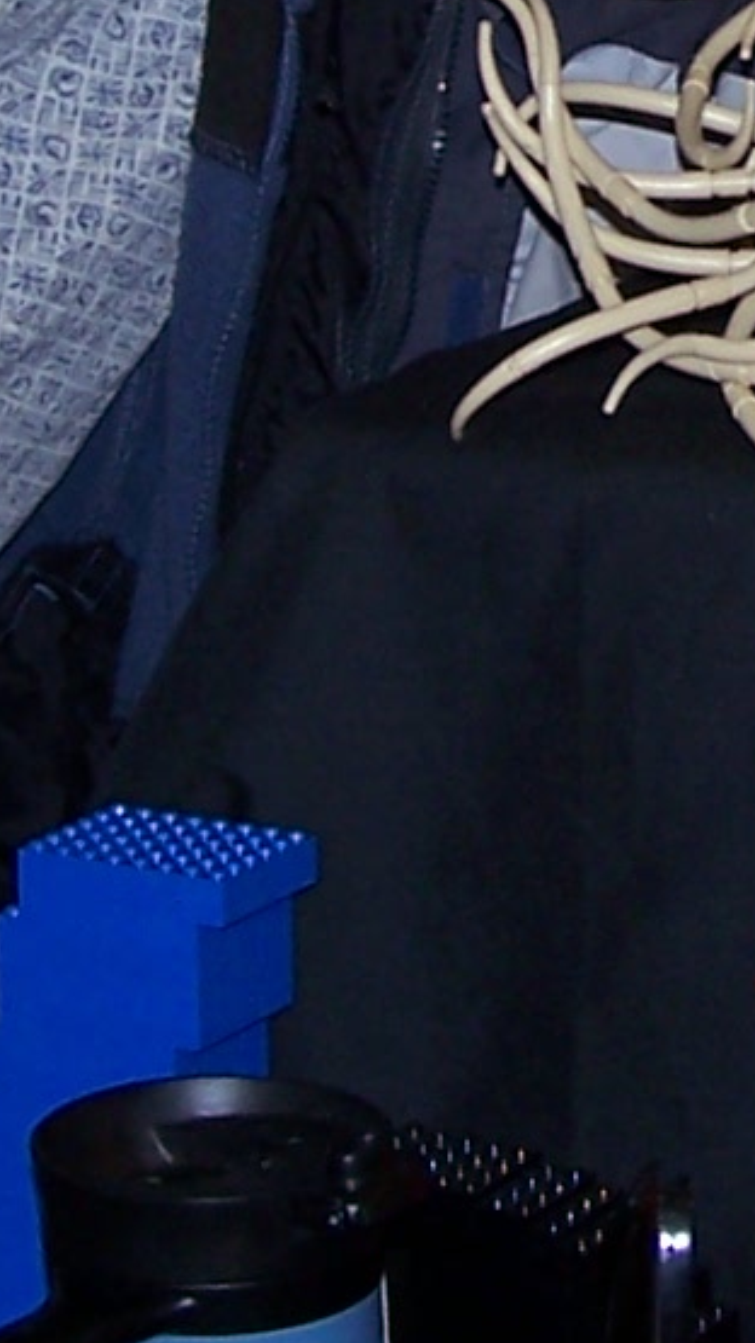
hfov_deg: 7.0
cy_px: -145
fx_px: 6124
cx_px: 1062
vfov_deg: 12.3
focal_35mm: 172
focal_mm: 6.3
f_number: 2.8
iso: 80
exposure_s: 1/60
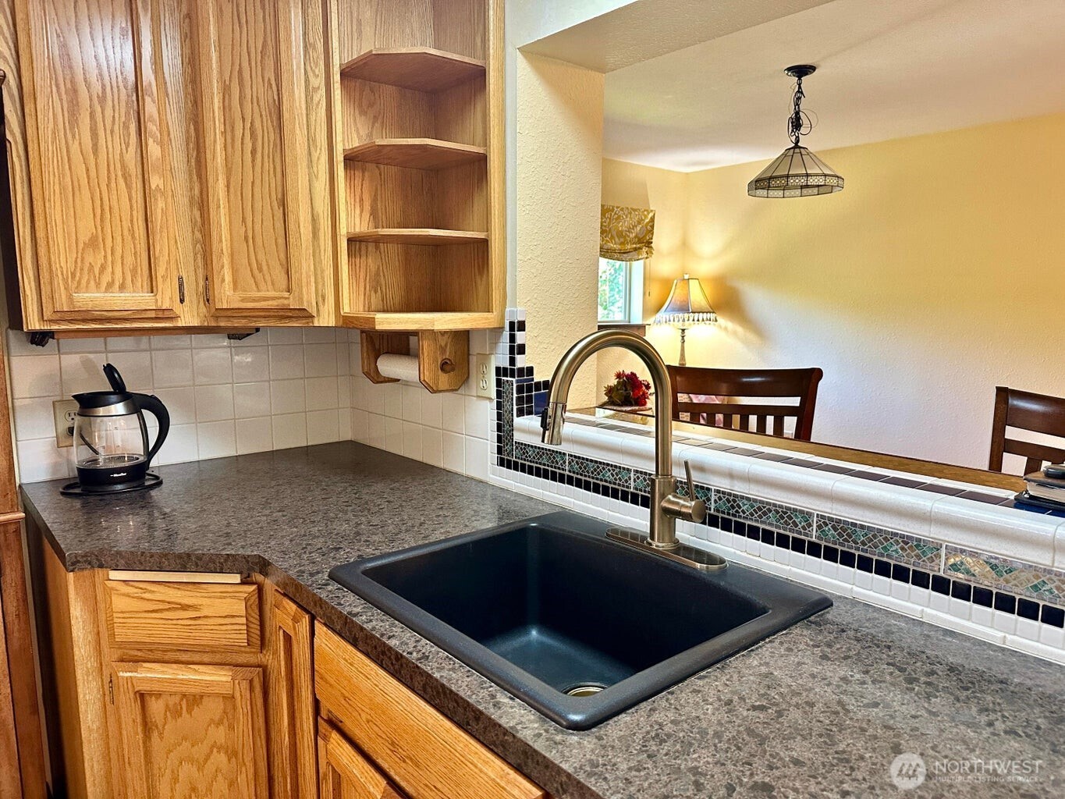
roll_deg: -0.1
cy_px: 400
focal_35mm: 24
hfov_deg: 71.6
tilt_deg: -7.9
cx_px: 532
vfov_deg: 56.8
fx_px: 738
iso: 320
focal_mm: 6.86
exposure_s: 1/60
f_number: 1.78
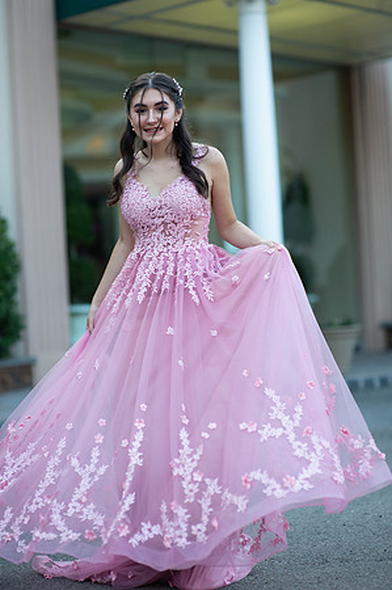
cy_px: 295
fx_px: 1391
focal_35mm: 85
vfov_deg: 23.9
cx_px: 196
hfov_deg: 16.0
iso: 250
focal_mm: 85
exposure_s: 1/640
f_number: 2
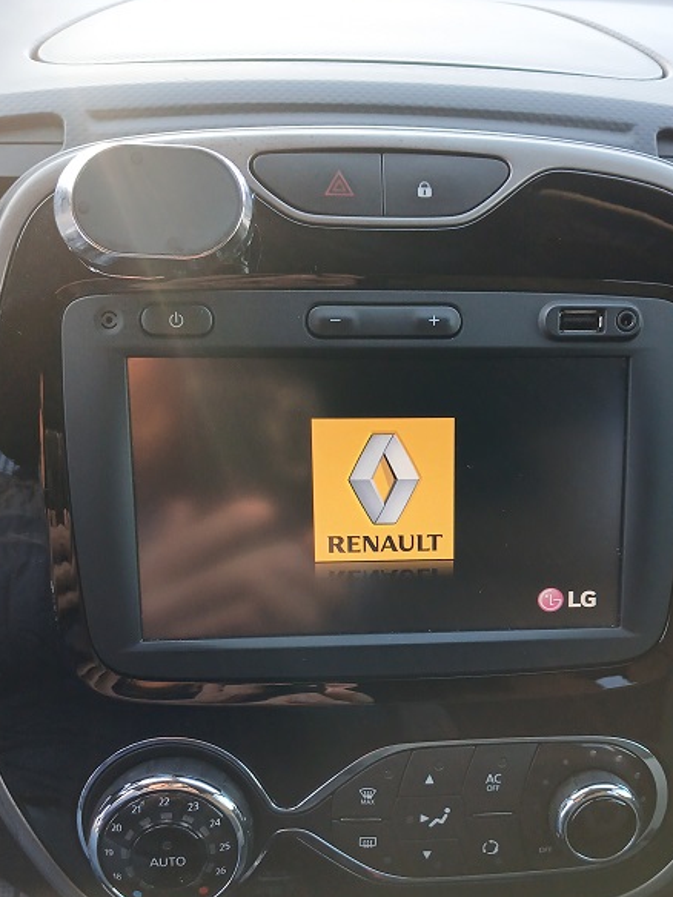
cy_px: 593
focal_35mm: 37
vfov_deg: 49.3
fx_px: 959
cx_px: 407
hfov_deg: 38.5
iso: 160
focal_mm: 3.98
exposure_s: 1/50
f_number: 1.8
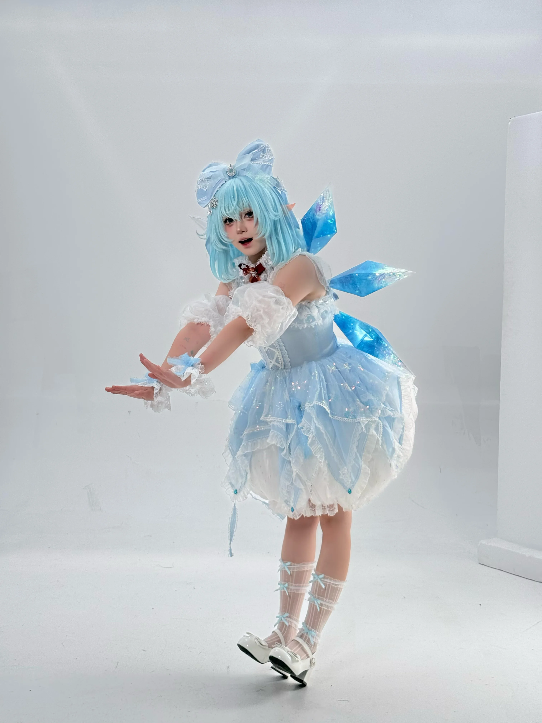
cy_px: 362
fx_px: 543
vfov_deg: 67.3
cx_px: 271
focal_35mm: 26
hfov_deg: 53.1
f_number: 1.5
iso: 125
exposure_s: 1/60
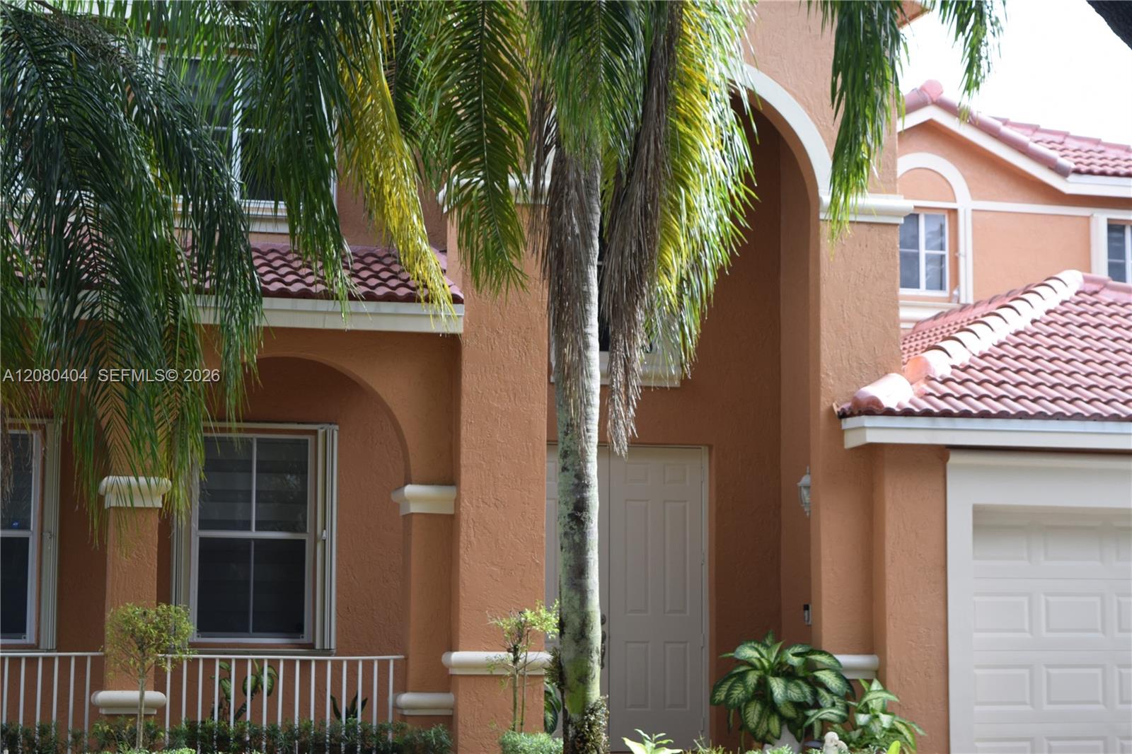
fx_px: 2358
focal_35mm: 75
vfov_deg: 18.2
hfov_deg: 27.0
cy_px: 377
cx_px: 566
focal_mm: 50
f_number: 7.1
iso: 400
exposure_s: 1/200
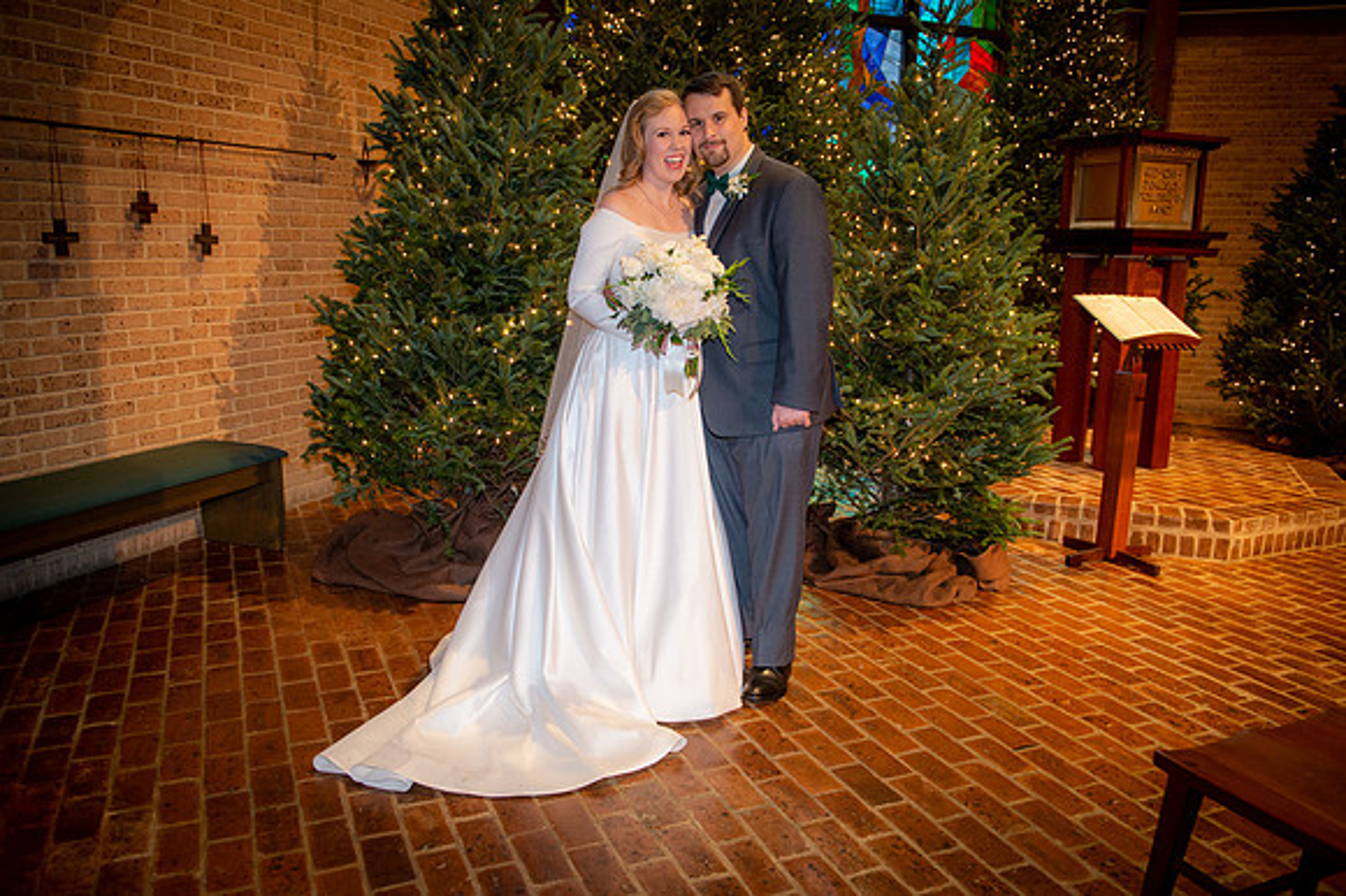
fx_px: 1084
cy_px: 448
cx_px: 673
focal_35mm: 29
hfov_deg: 63.7
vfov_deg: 44.9
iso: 1600
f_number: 4
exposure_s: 1/125
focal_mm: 29
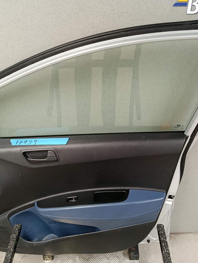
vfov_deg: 55.3
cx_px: 100
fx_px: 252
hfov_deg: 43.0
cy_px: 128
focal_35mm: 33
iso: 1577
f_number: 1.7
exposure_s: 1/25
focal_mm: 5.24
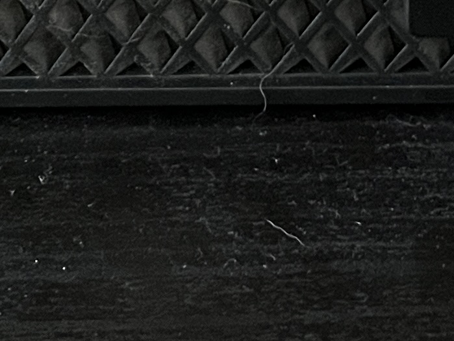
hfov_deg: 13.0
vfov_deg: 8.9
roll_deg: -0.9
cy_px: -495
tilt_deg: -32.3
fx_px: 1967
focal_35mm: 150
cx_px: 468
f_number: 1.6
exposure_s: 1/32
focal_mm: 5.1
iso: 640
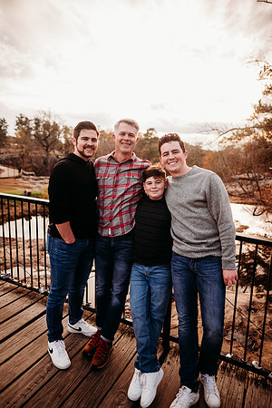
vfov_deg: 73.7
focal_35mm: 24
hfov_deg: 53.1
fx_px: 272
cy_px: 204
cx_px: 136
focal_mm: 24
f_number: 2.2
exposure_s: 1/400
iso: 125
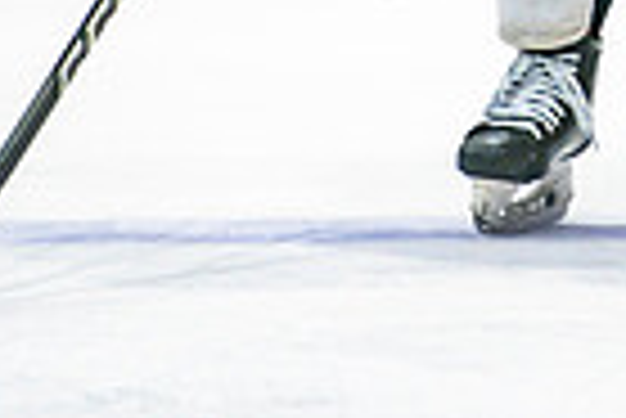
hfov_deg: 1.9
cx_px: 607
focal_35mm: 1083
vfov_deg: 1.3
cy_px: -348
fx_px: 18852
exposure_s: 1/640
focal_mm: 200
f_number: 2.8
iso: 640
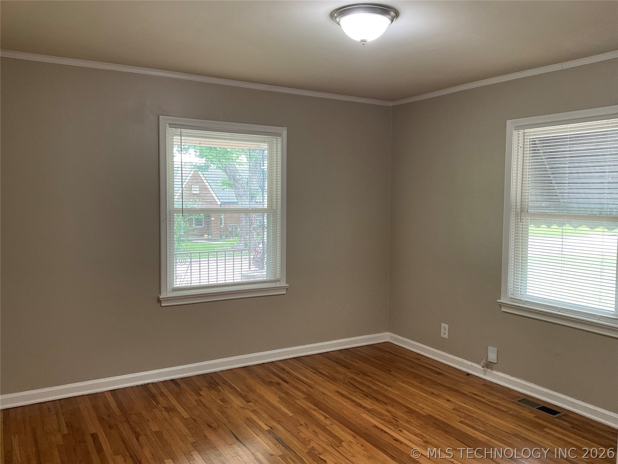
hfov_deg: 61.7
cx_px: 309
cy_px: 232
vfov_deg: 48.2
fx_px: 518
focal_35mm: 29
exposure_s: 1/60
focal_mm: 3
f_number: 1.8
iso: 80
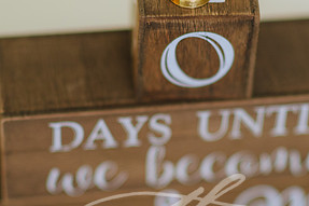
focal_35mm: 180
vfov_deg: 7.6
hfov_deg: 11.4
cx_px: 183
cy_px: 113
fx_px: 1544
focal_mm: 85
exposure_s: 1/160
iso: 500
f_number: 1.4
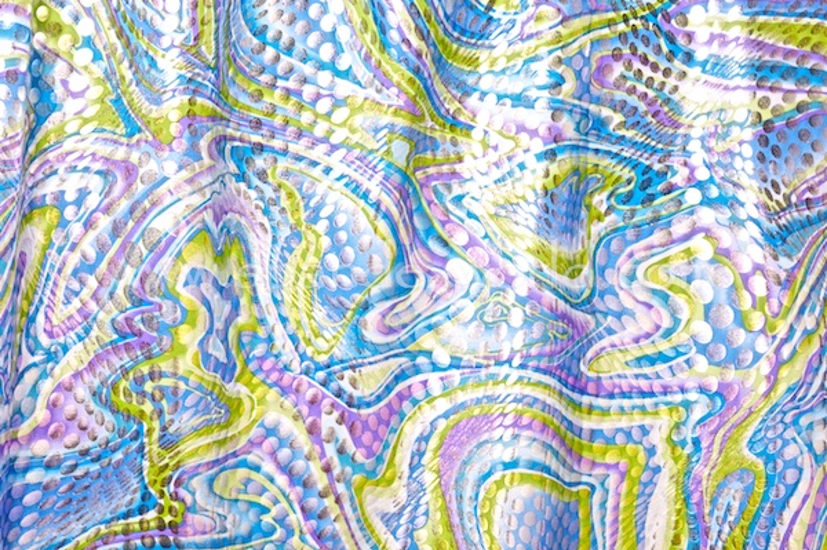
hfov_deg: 19.5
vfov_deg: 13.0
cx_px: 414
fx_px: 2410
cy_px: 275
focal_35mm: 105
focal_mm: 70
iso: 400
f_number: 11
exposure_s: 1/640
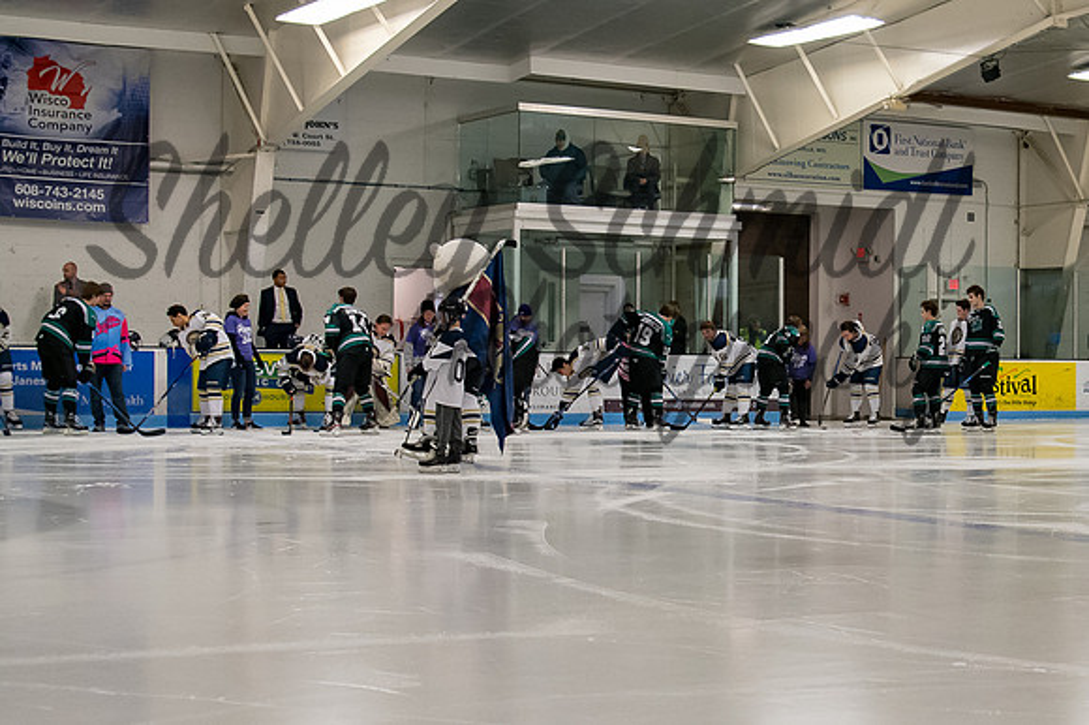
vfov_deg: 21.8
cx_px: 803
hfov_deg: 31.7
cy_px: 372
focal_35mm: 62
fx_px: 1883
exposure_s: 1/200
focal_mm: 28
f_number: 4.5
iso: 2500
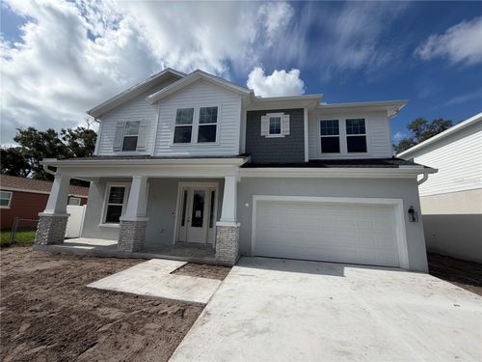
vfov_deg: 85.7
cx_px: 241
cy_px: 181
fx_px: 195
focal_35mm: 14
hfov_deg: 102.1
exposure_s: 1/1572
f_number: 2.2
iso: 20
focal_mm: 2.22
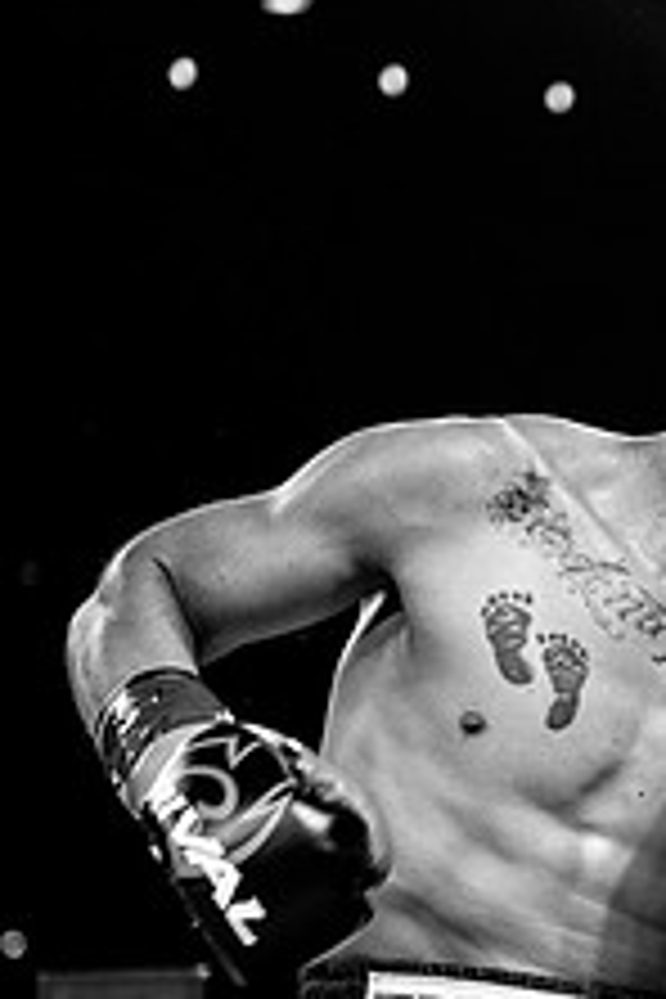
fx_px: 4967
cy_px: 663
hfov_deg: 7.6
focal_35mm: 179
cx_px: 772
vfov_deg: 11.5
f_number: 2.8
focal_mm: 66
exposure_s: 1/1000
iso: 2000
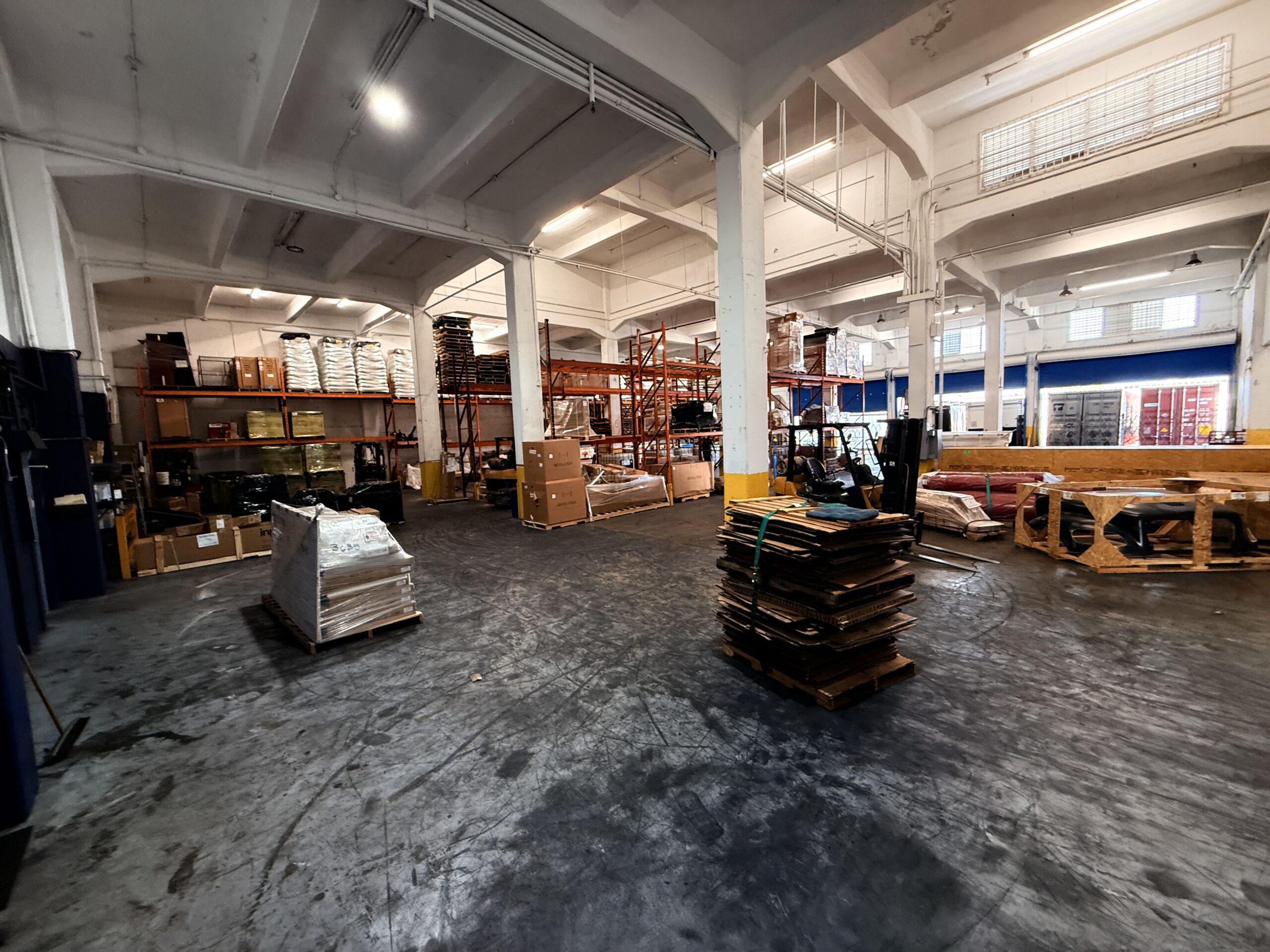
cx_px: 635
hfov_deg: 102.1
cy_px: 476
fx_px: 514
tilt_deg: -1.8
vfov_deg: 85.7
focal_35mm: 14
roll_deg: +0.6
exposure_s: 1/60
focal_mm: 2.22
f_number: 2.2
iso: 320
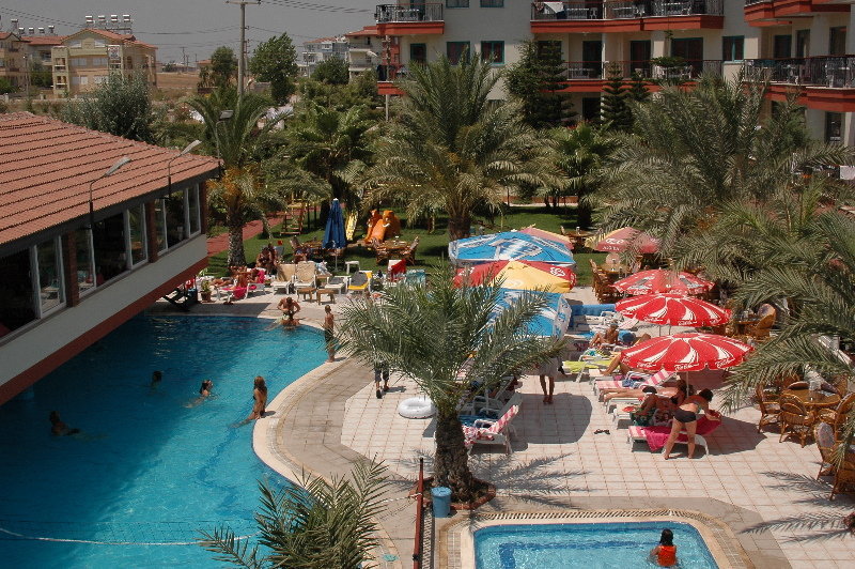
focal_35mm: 42
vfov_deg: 31.8
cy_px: 284
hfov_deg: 46.4
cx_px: 428
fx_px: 997
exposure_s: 1/500
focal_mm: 28
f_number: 16
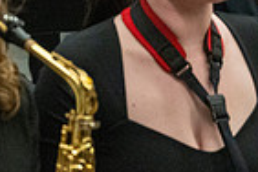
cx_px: 450
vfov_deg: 4.8
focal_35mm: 288
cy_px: -32
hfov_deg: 7.0
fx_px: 2064
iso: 10000
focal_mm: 70
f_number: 4
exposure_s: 1/500
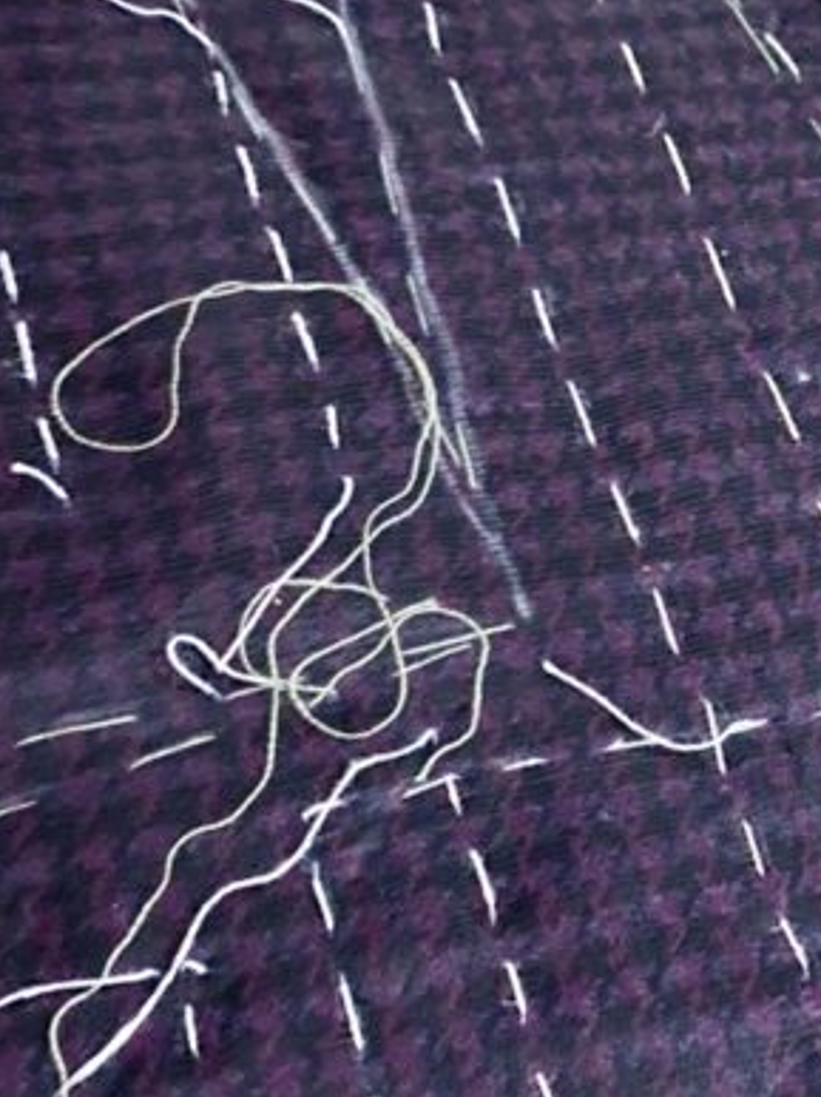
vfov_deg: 28.0
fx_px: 2184
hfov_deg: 19.7
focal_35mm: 69
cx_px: 1040
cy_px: 745
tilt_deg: -53.6
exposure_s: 1/8
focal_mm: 4.25
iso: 500
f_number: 1.8
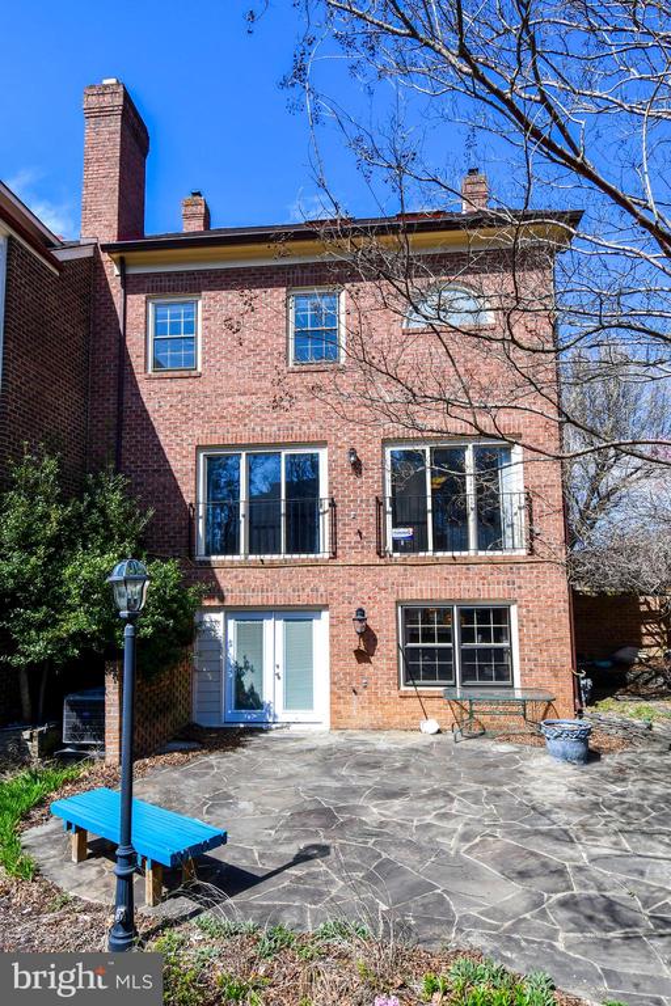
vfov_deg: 90.0
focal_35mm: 18
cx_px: 336
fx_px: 503
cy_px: 503
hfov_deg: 67.4
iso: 100
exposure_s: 1/250
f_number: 8
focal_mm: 12
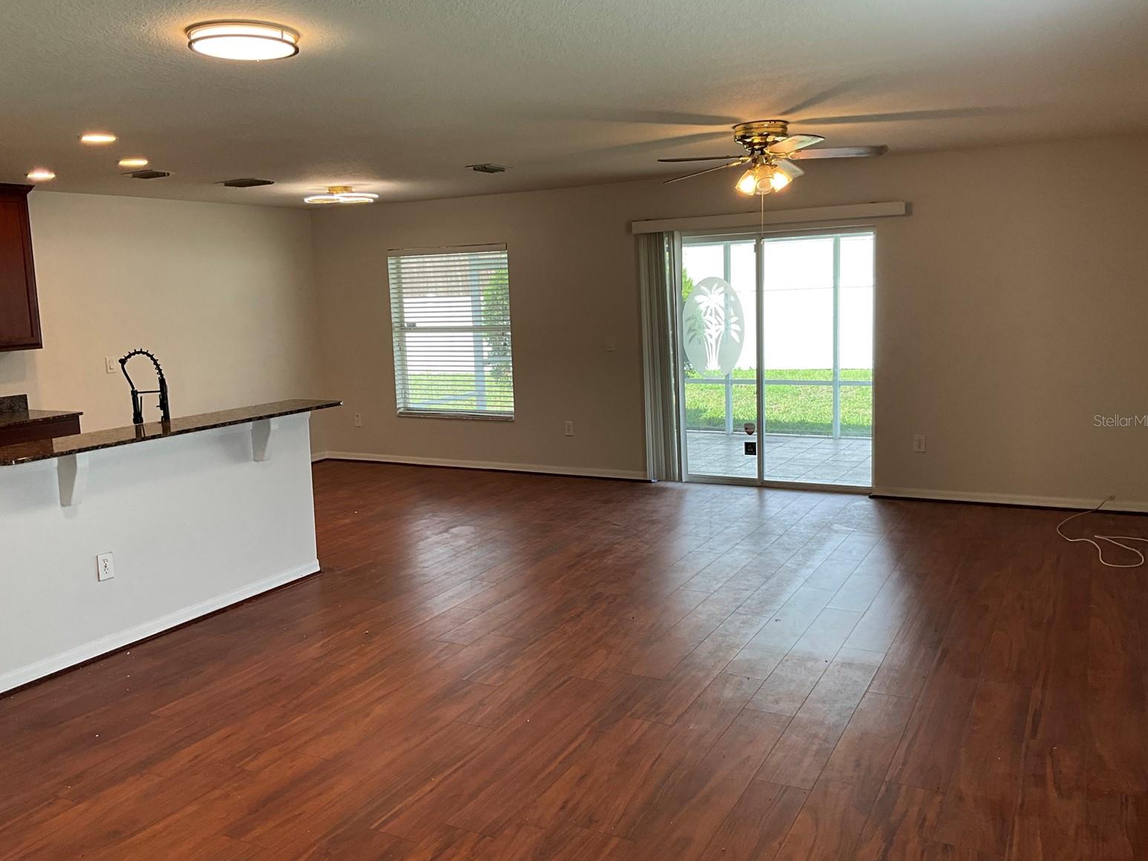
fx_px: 995
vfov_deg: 46.8
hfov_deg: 60.0
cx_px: 570
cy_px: 420
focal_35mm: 30
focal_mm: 3
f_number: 1.8
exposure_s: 1/120
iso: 32
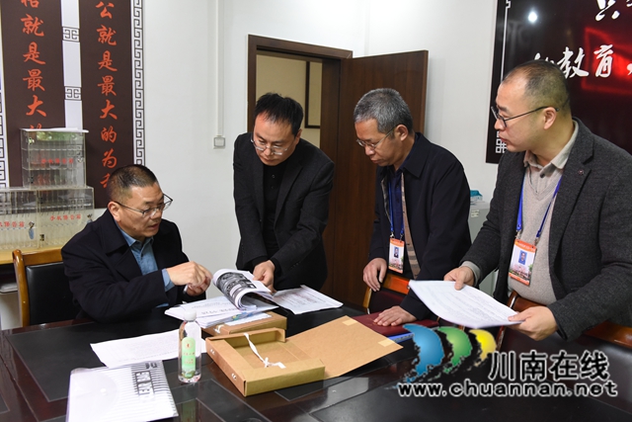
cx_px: 316
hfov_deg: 58.7
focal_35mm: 32
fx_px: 562
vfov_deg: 41.1
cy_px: 211
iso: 3200
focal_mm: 32
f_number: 5
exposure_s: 1/50
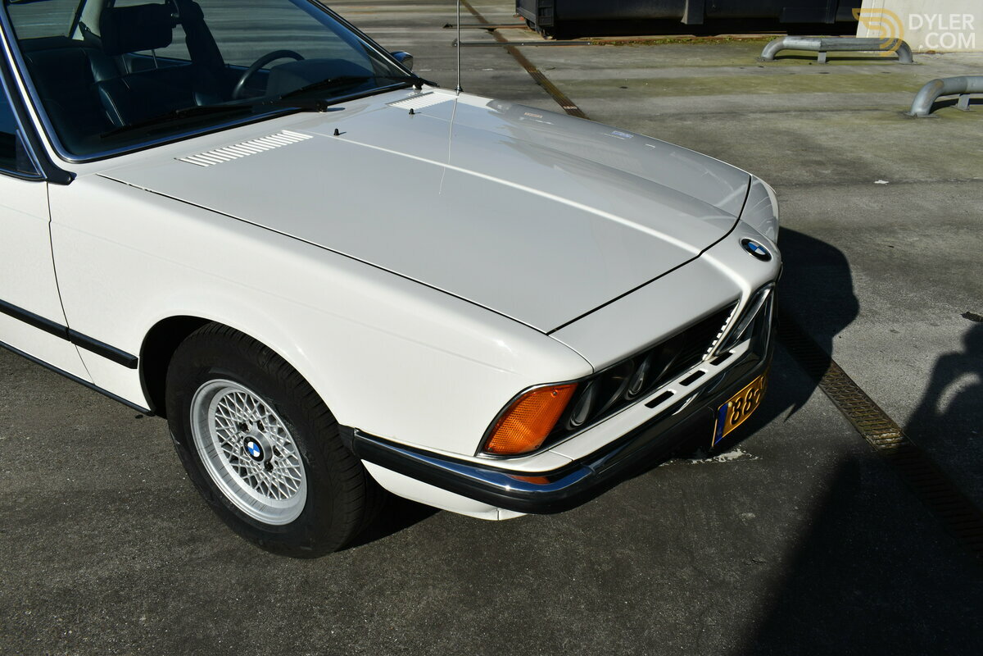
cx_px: 492
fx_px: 819
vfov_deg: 43.6
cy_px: 328
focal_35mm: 30
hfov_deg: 61.9
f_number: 10
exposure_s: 1/500
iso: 100
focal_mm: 20
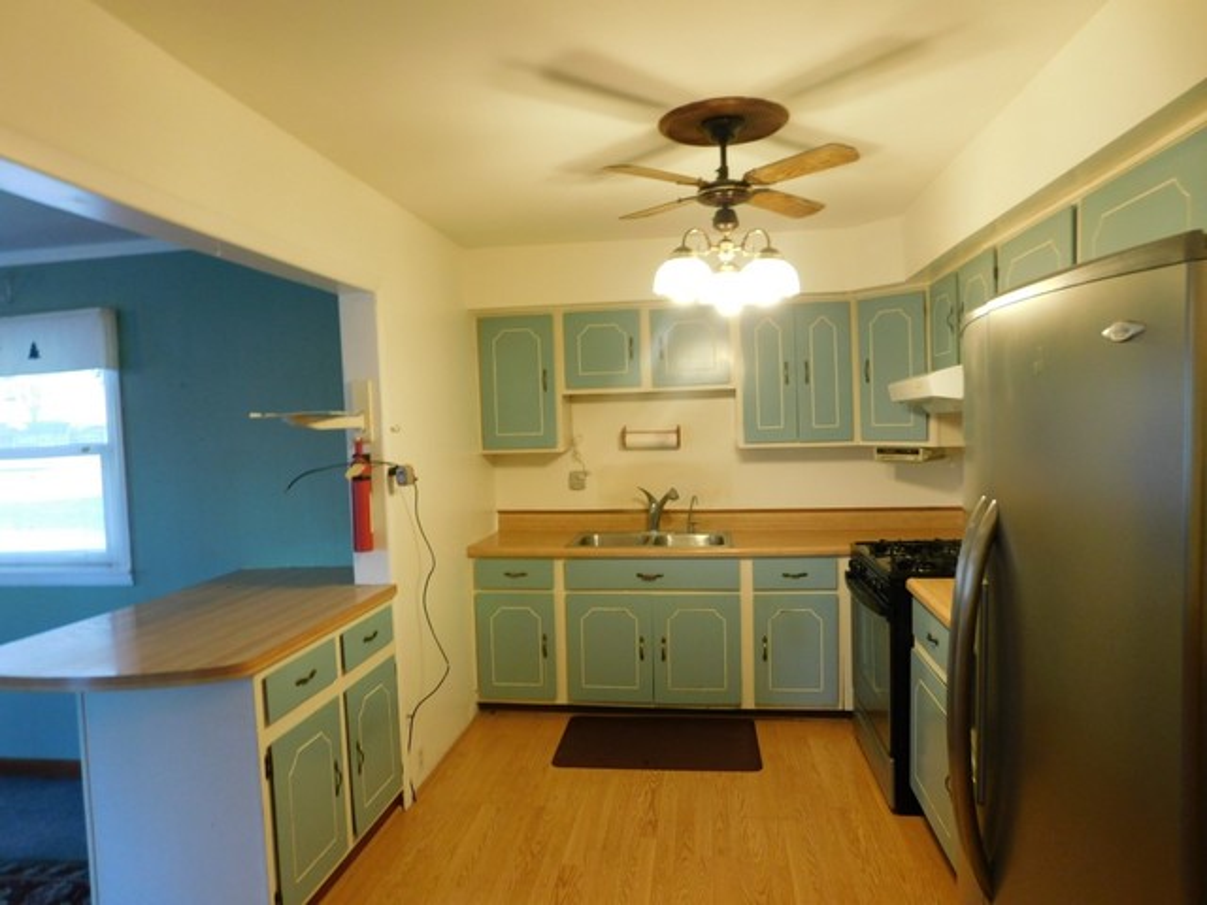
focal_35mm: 23
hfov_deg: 73.9
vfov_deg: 58.9
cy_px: 452
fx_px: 802
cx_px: 604
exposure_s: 1/30
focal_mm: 4
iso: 200
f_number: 3
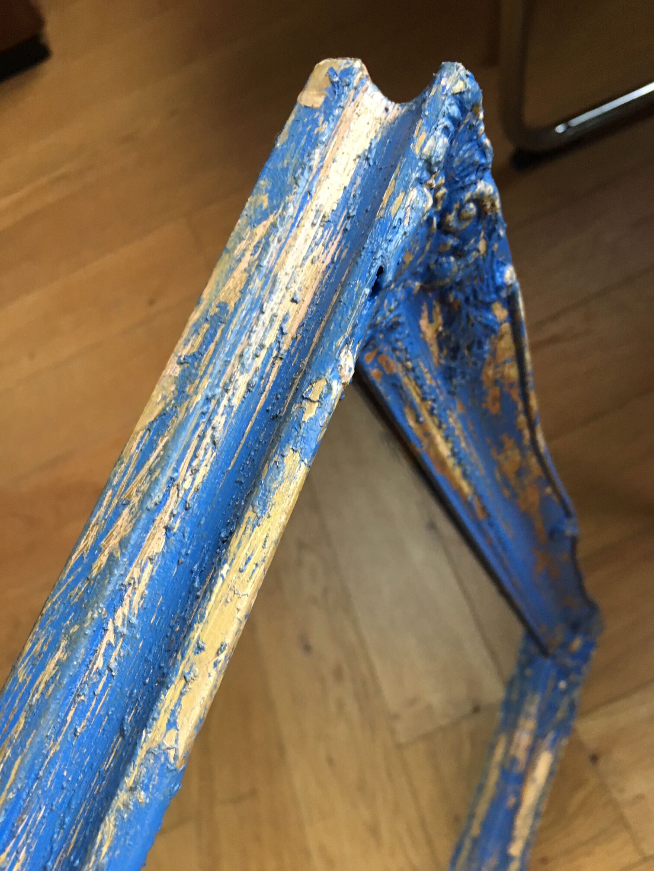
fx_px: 731
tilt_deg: -64.8
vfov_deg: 61.7
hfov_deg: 48.2
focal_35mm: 29
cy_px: 436
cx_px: 327
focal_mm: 4.15
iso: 160
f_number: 2.2
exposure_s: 1/33
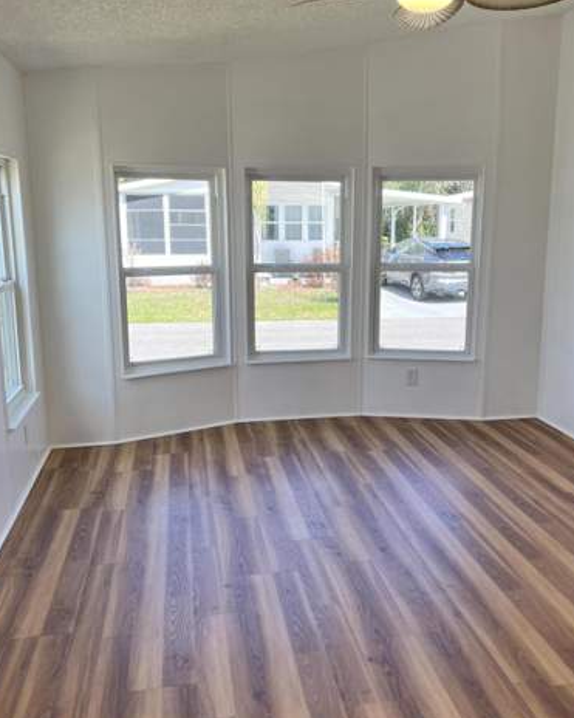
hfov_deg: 42.1
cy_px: 367
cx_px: 325
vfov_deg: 51.5
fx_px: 743
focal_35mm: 35
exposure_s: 1/288
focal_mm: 5.7
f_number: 1.5
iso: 40
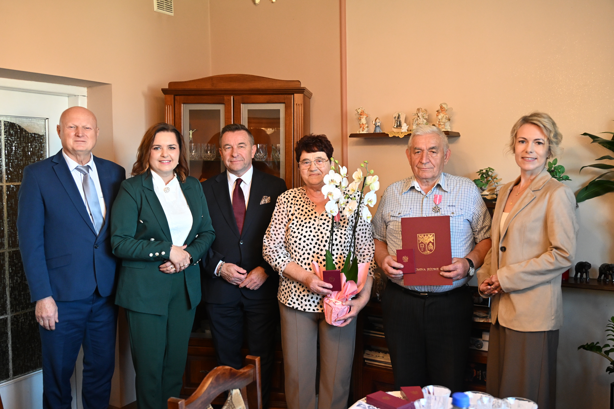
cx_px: 307
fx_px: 614
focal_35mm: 36
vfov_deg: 36.9
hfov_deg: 53.1
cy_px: 204
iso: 1800
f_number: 4
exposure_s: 1/60
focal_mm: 24
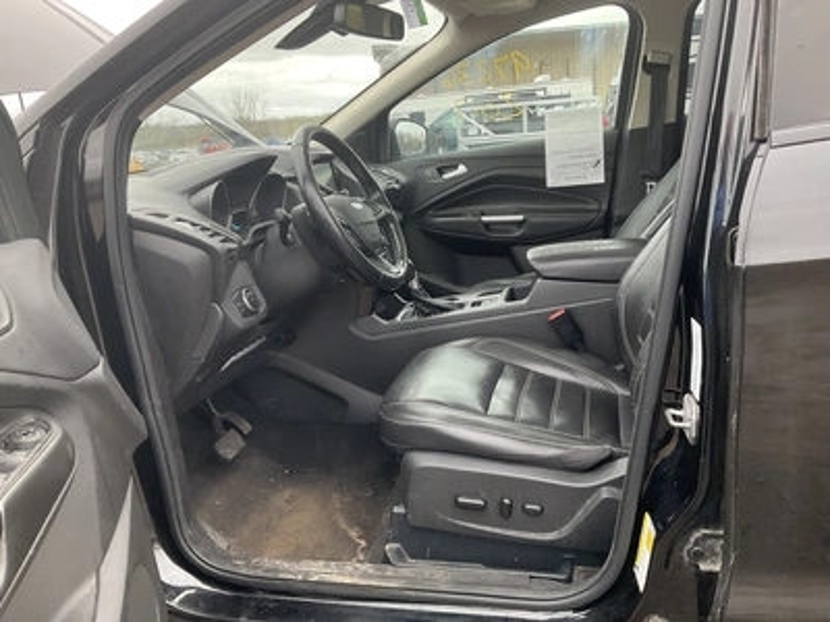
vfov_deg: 48.2
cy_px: 311
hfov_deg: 61.7
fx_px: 695
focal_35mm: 29
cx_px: 415
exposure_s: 1/122
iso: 40
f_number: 1.8
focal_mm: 3
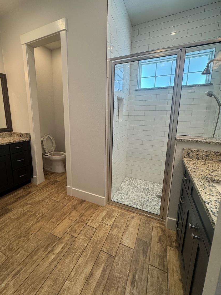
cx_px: 103
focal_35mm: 15
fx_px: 128
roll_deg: -0.8
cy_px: 139
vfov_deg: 98.1
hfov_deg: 81.6
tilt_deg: -10.8
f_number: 2.2
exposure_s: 1/120
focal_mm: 2.22
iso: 160
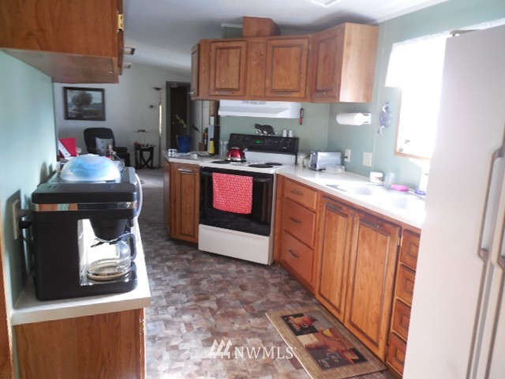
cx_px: 252
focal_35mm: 25
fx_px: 365
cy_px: 190
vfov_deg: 54.9
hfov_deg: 69.4
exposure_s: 1/20
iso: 800
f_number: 3.1
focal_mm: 4.5
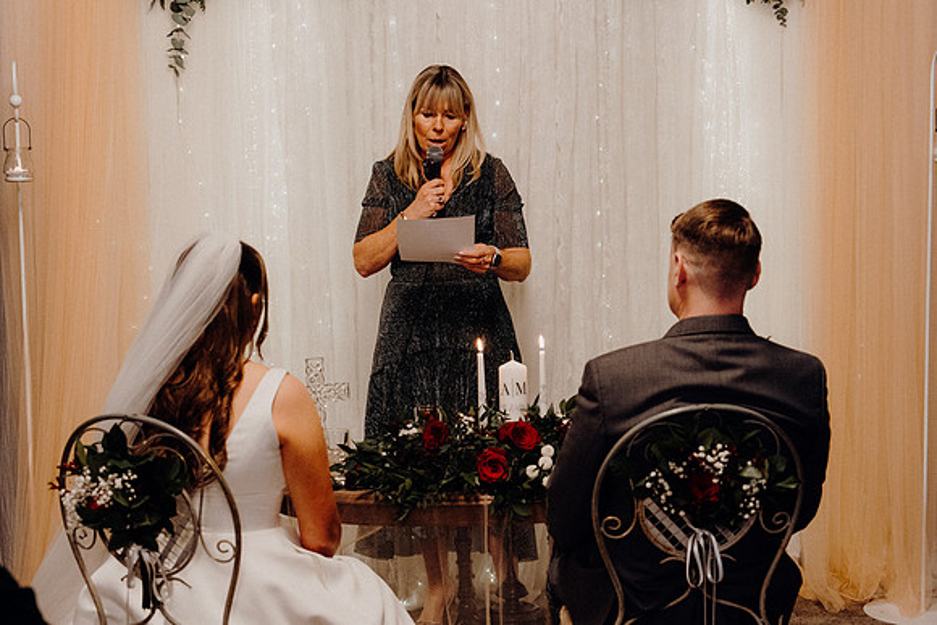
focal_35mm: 72
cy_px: 312
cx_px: 468
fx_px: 1874
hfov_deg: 28.1
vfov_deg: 18.9
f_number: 3.5
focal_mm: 48
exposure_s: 1/160
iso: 2500
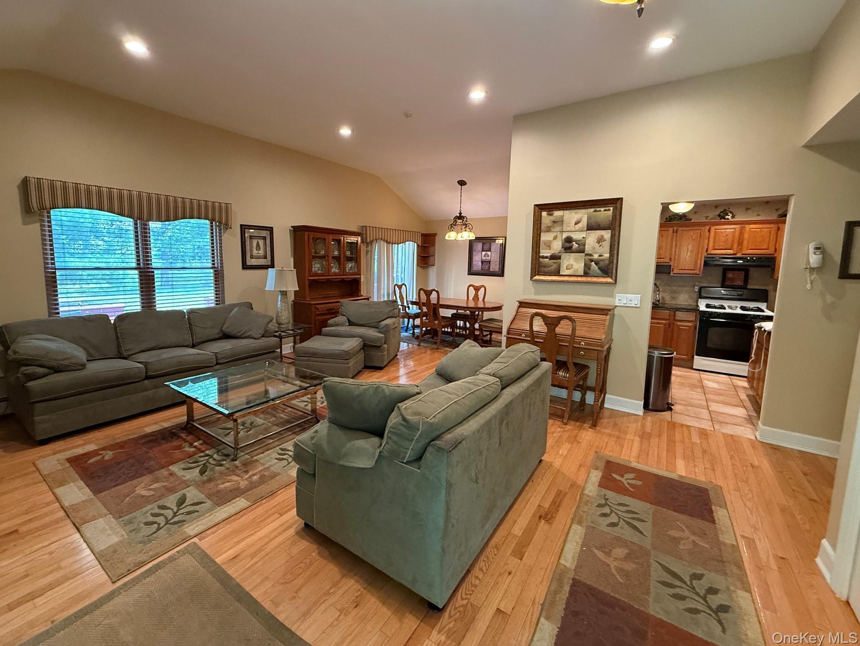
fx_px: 373
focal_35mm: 15
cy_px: 303
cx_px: 403
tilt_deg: -5.2
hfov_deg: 98.0
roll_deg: -0.8
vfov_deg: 81.7
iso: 400
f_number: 2.2
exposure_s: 1/60
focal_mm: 2.22
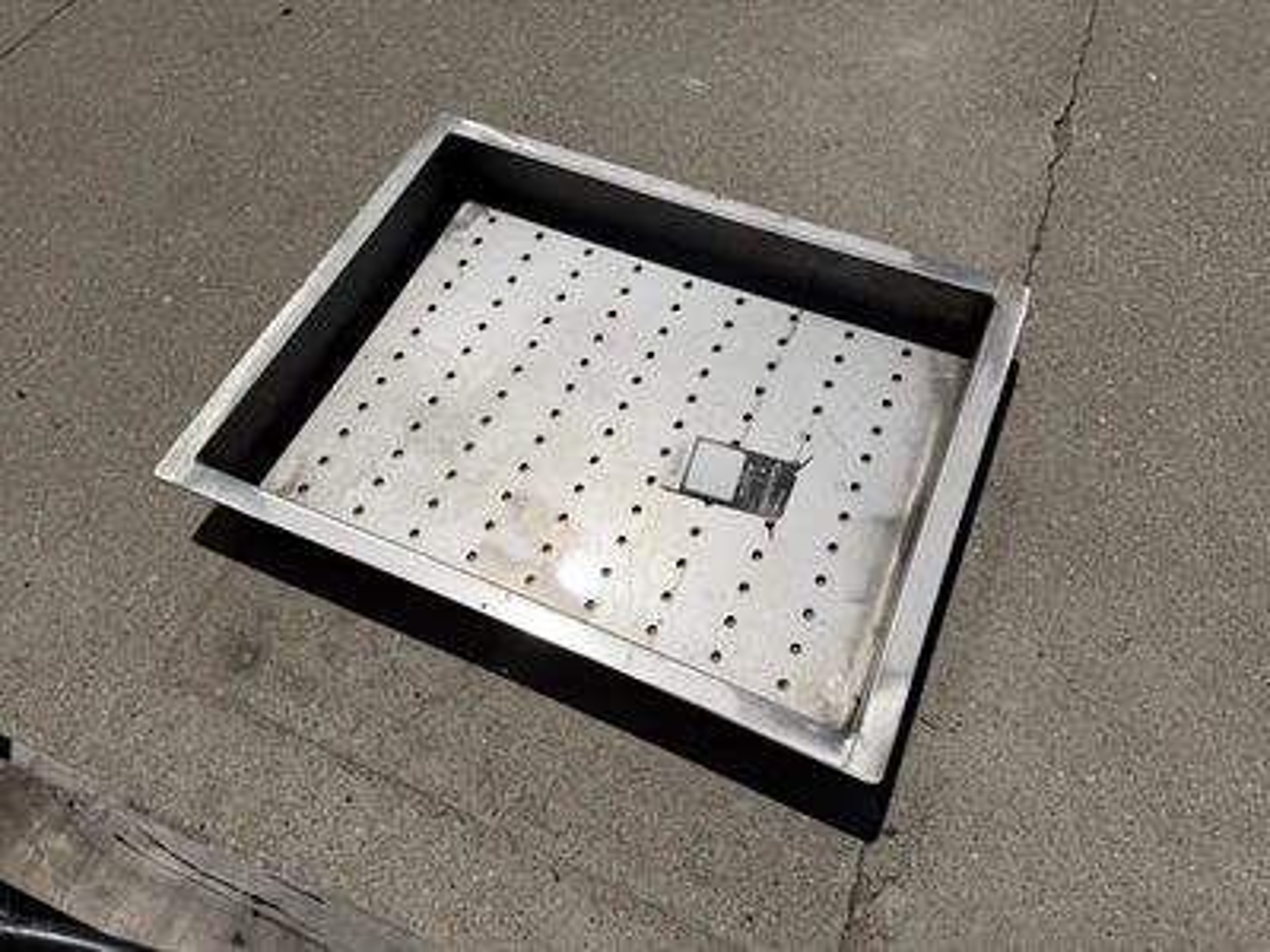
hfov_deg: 71.6
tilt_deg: -61.5
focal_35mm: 24
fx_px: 881
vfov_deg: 56.8
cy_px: 476
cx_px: 635
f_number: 1.78
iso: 100
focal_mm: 6.76
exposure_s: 1/55556
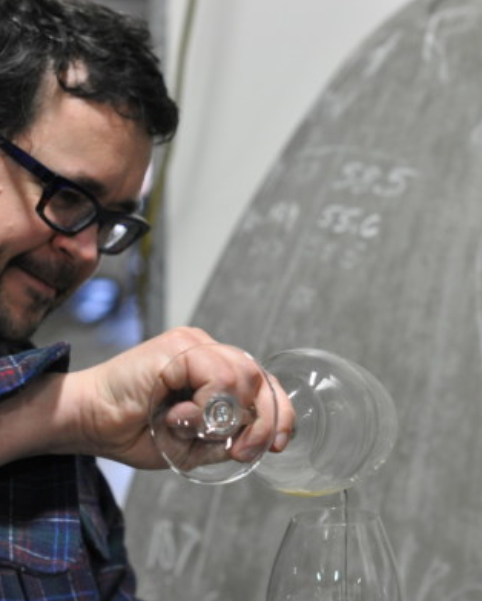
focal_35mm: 111
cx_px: 163
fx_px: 1978
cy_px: 314
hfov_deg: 13.9
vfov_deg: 17.3
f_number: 3.5
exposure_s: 1/50
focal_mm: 50
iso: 800
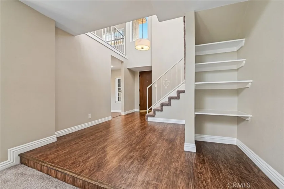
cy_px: 94
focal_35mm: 14
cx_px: 142
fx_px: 110
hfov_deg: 104.3
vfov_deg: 81.2
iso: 250
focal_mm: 14
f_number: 8
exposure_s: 1/8
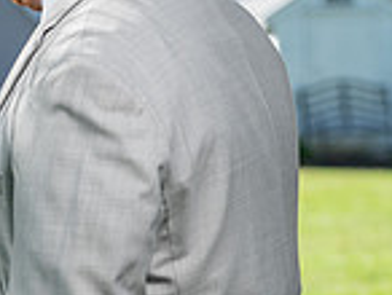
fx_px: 3539
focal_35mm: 312
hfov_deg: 6.3
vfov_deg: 4.8
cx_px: -62
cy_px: 212
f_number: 4
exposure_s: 1/200
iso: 50
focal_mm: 79
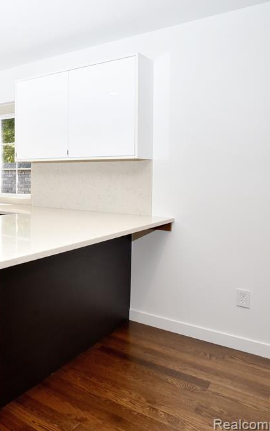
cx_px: -56
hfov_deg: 35.7
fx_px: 318
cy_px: 211
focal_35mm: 27
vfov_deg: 68.4
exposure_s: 1/60
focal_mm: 17
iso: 640
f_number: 9
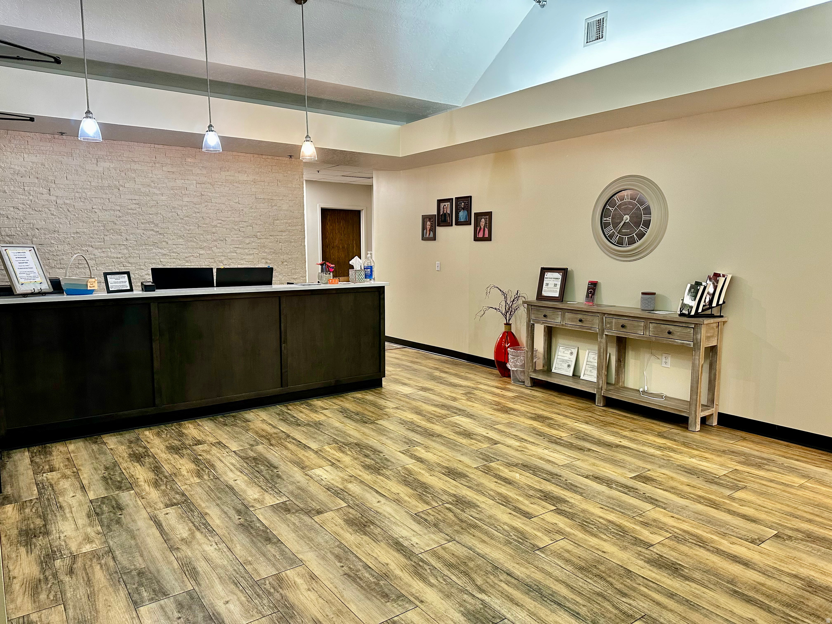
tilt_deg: -6.1
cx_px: 416
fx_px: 577
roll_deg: +0.2
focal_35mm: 24
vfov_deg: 56.8
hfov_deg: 71.6
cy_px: 312
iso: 200
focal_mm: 6.86
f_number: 1.78
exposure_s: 1/60
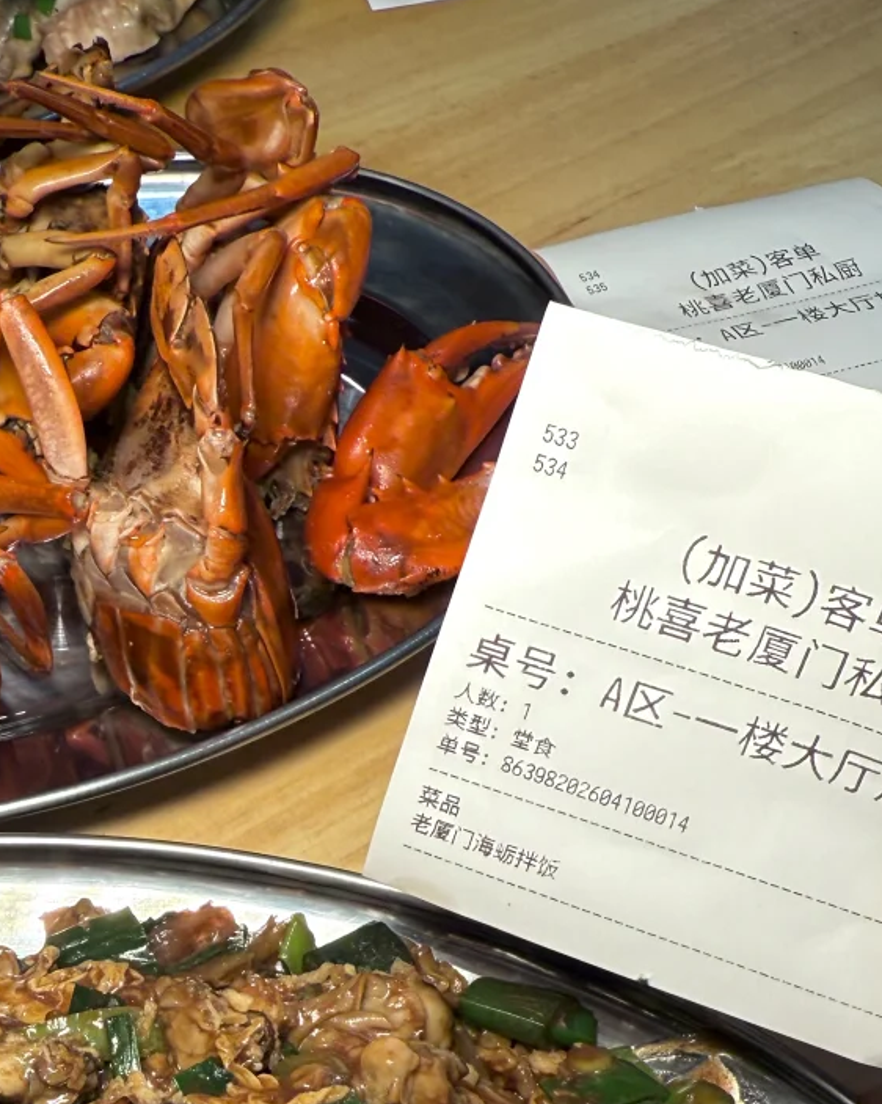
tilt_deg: -60.2
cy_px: 1049
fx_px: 1567
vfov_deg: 35.8
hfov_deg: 30.6
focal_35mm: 48
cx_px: 165
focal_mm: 2.22
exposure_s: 1/117
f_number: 2.2
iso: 50
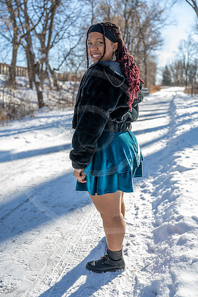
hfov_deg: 36.9
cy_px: 148
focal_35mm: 36
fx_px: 297
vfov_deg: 53.1
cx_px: 99
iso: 125
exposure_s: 1/640
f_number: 2.8
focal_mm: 36
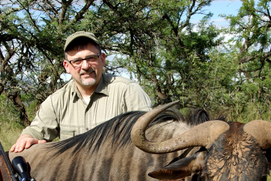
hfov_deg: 24.2
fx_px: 633
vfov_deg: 16.2
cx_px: 140
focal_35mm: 84
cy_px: 142
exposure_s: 1/180
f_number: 6.7
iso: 100
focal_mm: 32
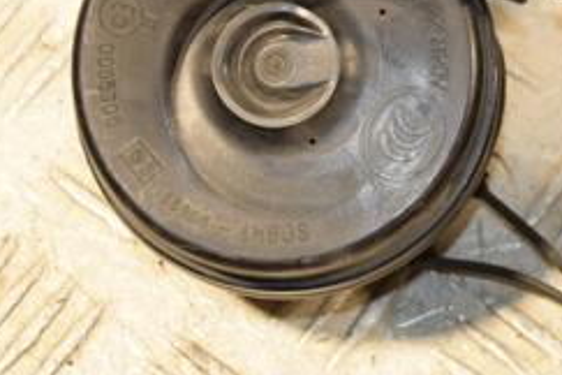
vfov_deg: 7.7
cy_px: 25
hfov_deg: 11.4
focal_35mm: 178
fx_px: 2779
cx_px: 569
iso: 800
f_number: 4.8
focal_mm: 48
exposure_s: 1/160
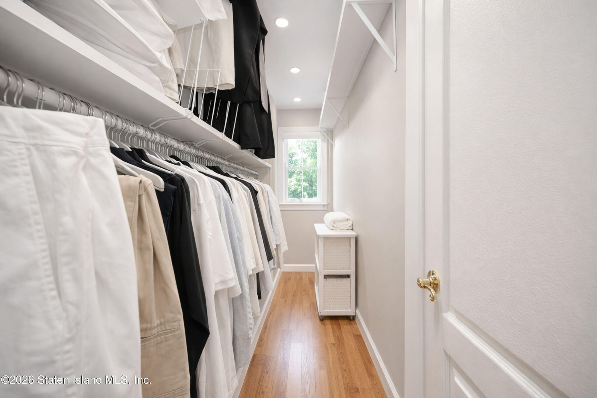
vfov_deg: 73.8
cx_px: 298
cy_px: 199
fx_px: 265
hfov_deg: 96.7
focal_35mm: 16
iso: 64
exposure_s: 1/13
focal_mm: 16
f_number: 4
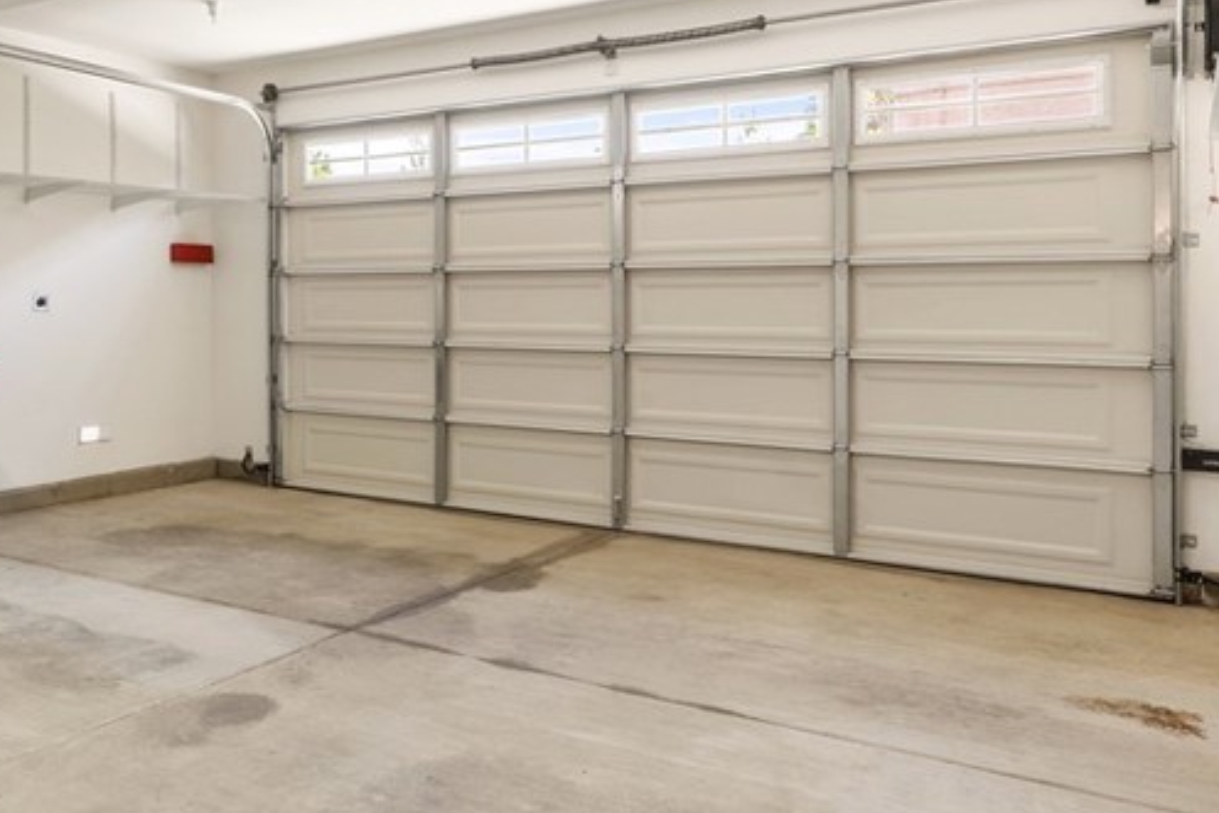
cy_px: 296
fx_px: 1118
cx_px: 317
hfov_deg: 54.7
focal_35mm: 33
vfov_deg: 39.7
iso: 320
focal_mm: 16
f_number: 9
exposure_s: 1/15
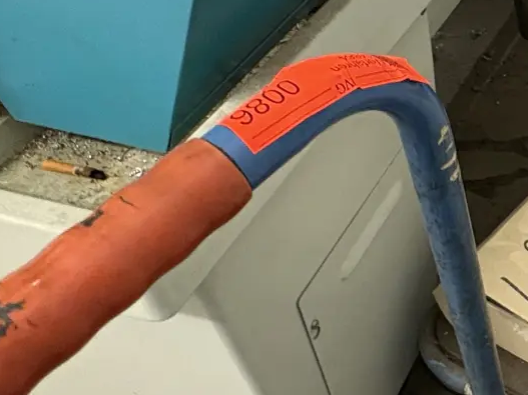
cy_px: 211
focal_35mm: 51
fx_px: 778
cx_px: 628
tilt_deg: -45.4
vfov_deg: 28.5
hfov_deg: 31.6
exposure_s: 1/50
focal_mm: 2.22
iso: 400
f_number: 2.2
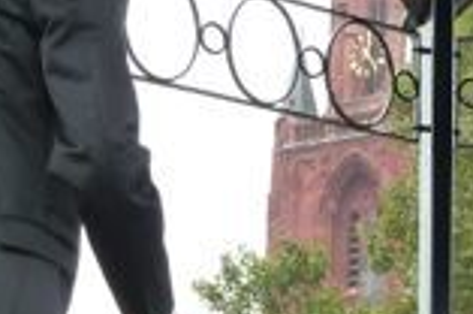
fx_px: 2452
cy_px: 432
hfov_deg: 10.8
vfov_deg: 7.2
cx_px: 560
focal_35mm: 187
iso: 125
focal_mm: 7.3
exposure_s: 1/100
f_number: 4
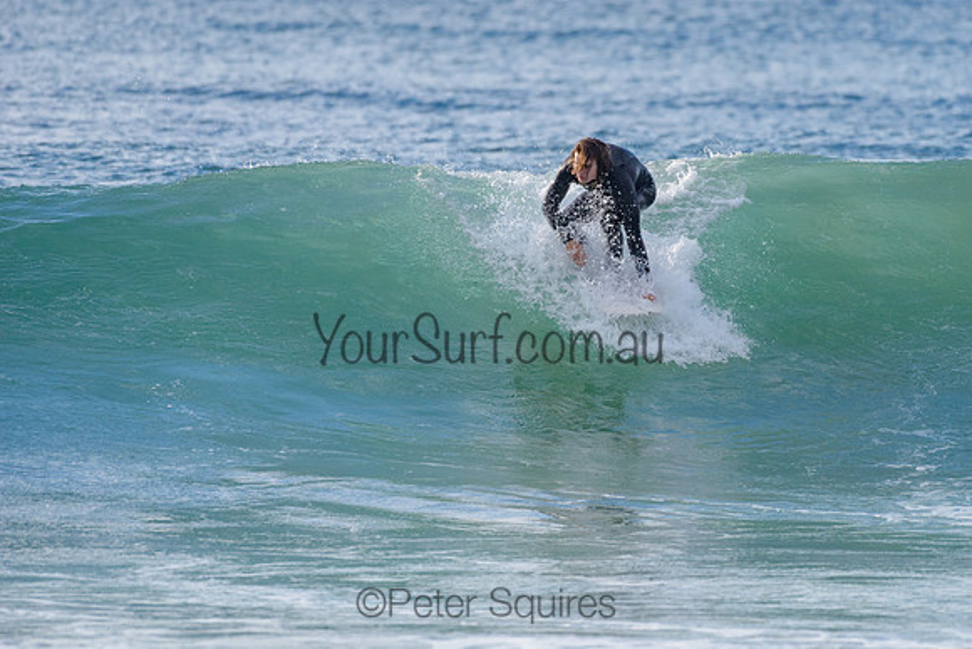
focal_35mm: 613
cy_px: 286
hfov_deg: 3.4
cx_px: 596
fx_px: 16560
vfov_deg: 2.2
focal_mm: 500
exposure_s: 1/2000
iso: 280
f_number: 5.6
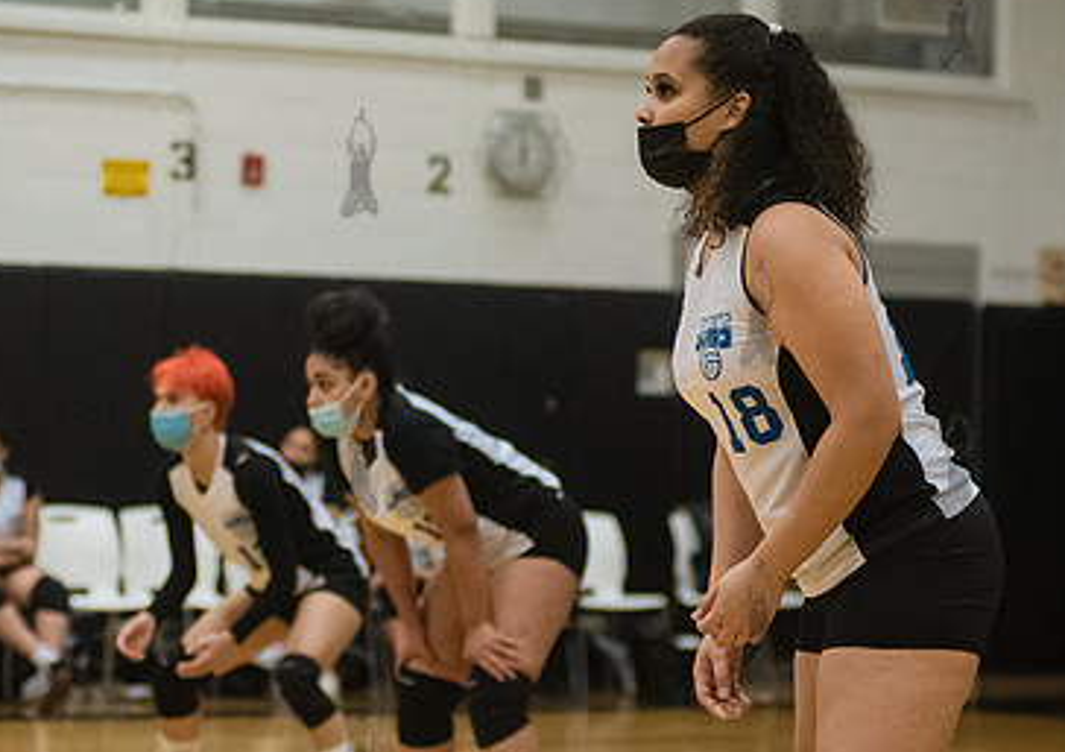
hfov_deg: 14.0
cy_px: 407
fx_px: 4339
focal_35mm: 144
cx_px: 487
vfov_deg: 9.9
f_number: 3.2
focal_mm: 80
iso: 5000
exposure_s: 1/400
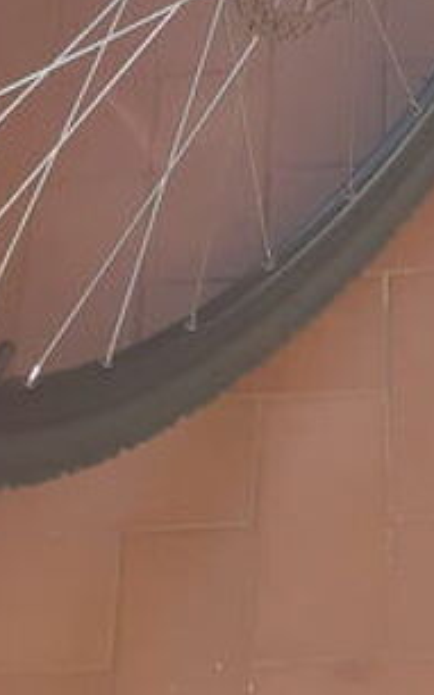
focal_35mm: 120
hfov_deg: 10.8
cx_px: 452
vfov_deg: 14.0
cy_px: -789
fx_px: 2273
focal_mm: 3.93
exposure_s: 1/284
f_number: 1.7
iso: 40
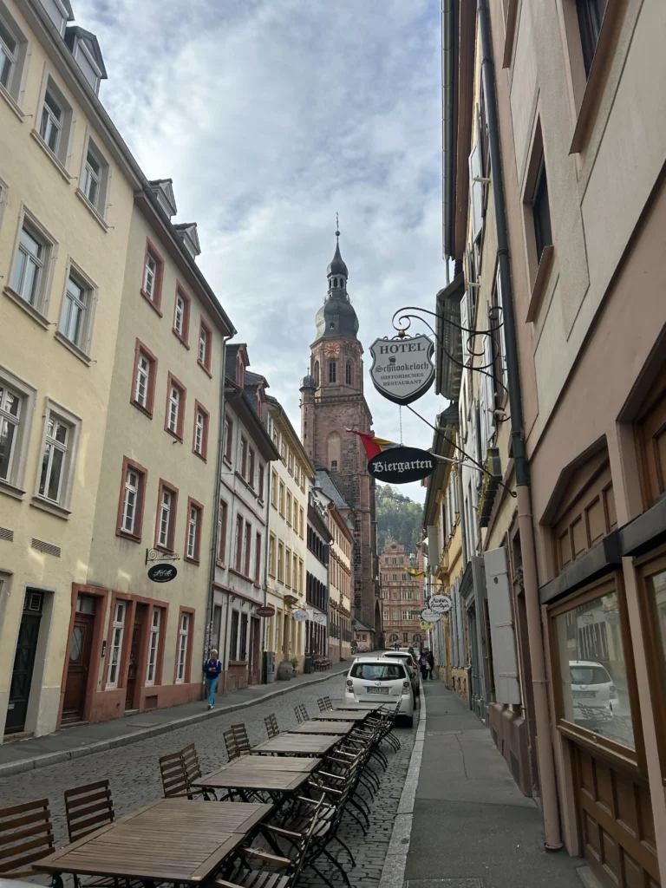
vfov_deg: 67.3
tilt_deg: +18.5
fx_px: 667
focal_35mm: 26
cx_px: 333
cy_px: 444
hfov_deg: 53.1
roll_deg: +0.1
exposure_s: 1/4444
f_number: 1.5
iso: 50
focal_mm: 5.7
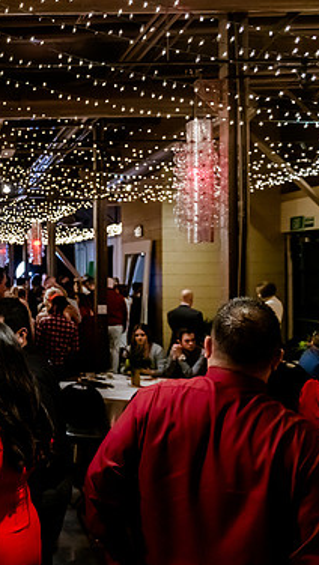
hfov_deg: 25.0
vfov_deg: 47.3
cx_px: -65
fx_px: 645
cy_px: 277
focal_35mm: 43
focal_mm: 26
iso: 4000
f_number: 2.8
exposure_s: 1/320
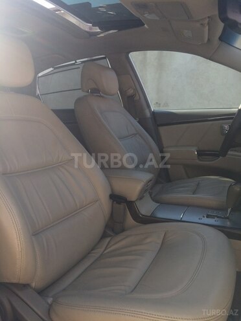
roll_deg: +0.4
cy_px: 160
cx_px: 120
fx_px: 269
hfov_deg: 48.2
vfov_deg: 61.7
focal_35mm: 29
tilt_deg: -9.6
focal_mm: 4.15
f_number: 2.2
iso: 32
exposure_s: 1/287
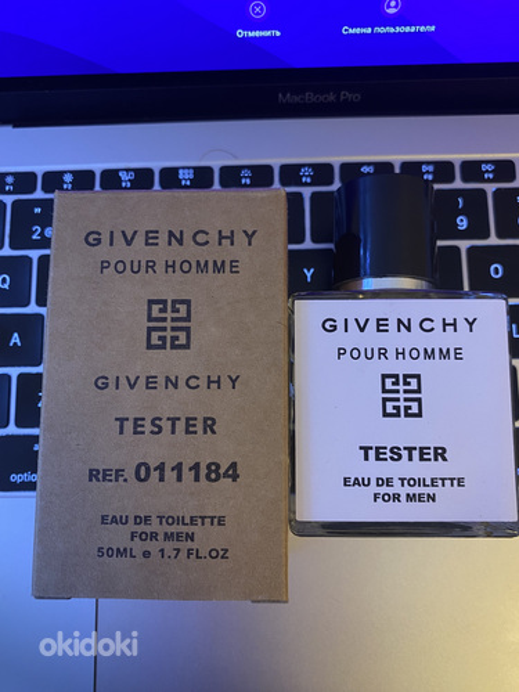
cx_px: 260
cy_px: 346
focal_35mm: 25
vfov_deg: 69.4
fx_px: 500
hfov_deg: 54.9
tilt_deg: -83.9
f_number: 1.8
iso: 400
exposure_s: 1/33
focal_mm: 4.25
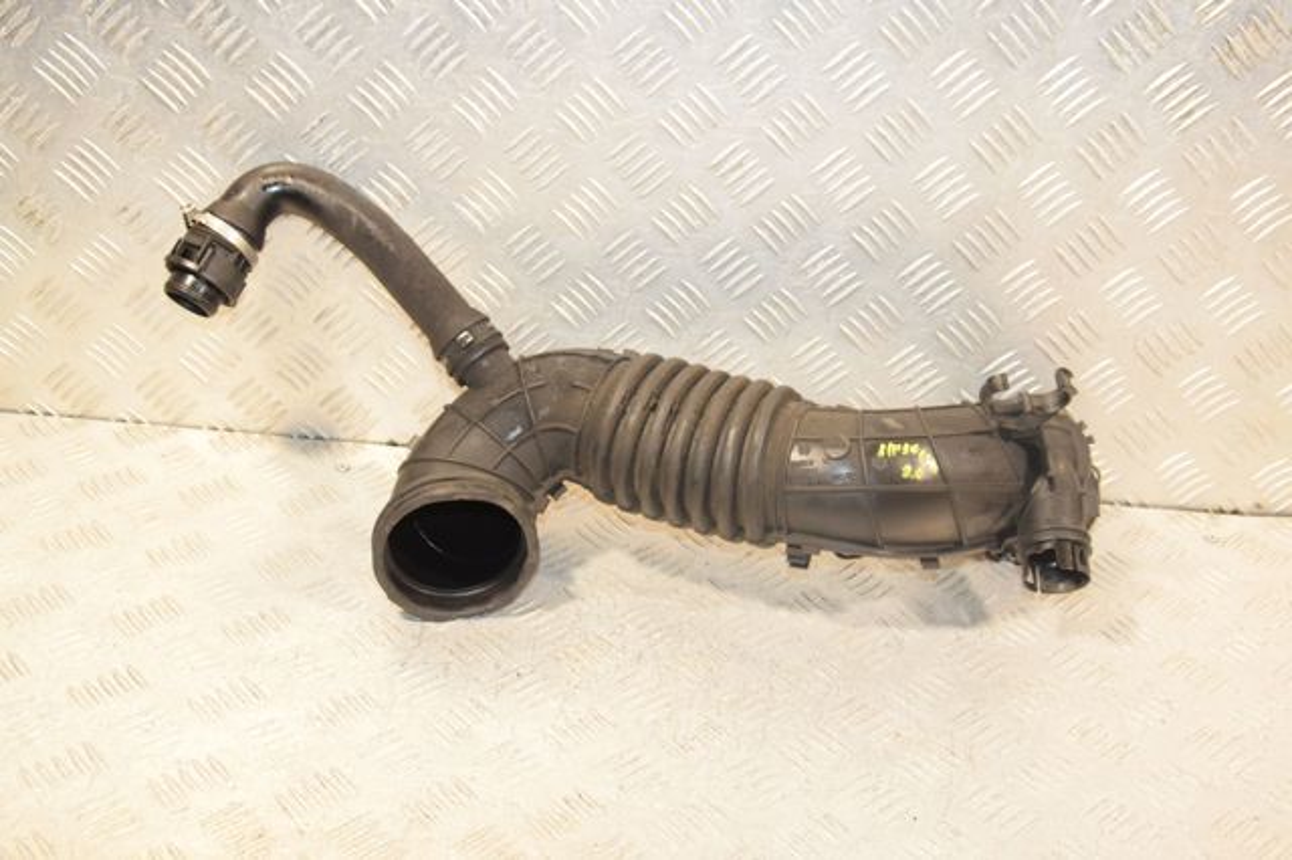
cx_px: 646
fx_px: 1614
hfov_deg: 43.6
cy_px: 430
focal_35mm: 45
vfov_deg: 29.8
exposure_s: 1/200
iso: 1600
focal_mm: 30
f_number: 7.1
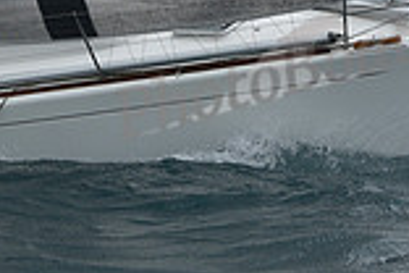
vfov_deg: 5.3
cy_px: -28
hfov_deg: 7.9
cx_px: -18
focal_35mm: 260
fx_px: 2954
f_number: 6.3
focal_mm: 70
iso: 250
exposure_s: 1/800
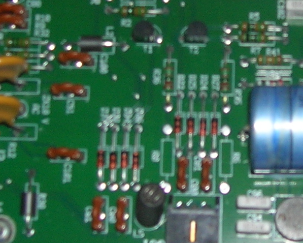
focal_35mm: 127
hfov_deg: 15.0
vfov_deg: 12.1
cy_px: 68
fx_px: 1139
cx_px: 274
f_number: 2.9
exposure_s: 1/60.1
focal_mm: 5.7
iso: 50
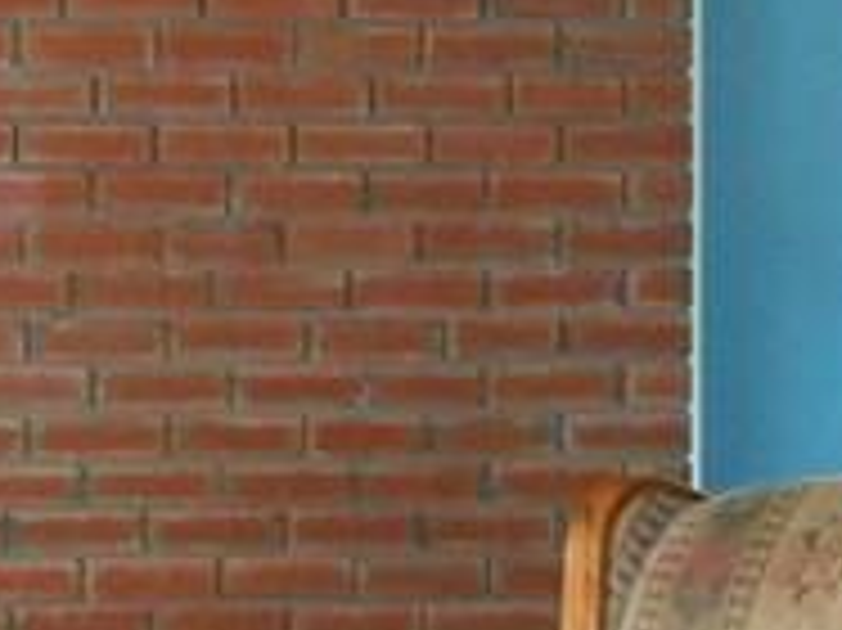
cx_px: -243
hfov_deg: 11.7
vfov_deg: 9.0
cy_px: -54
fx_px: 3987
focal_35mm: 164
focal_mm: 5.3
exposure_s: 1/25
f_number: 3.8
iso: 500
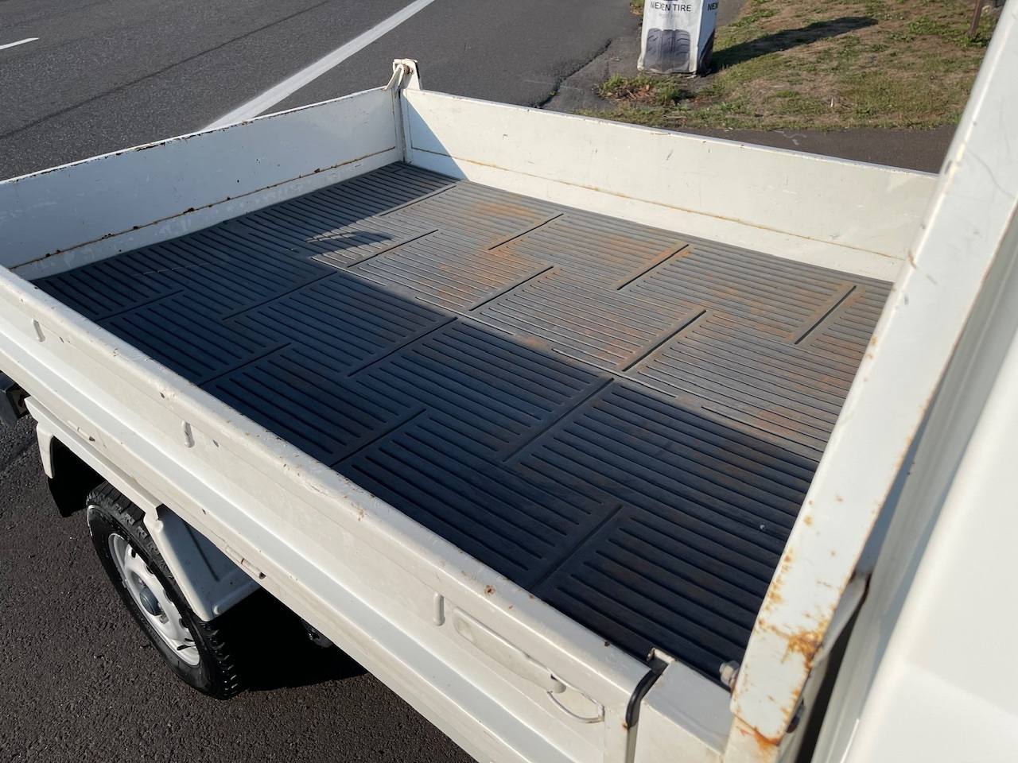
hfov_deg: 69.4
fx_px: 735
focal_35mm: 25
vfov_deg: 54.9
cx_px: 509
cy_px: 382
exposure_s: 1/4525
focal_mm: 5.1
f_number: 1.6
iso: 32
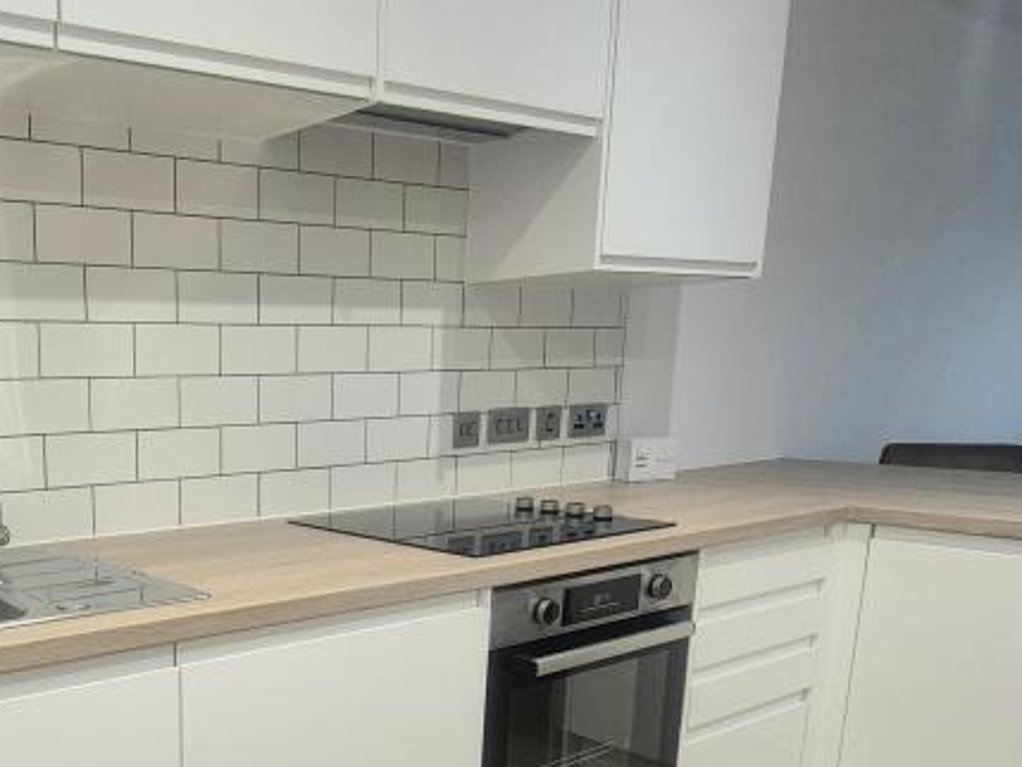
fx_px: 915
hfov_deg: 53.0
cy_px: 600
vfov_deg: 43.6
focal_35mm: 31
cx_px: 155
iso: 125
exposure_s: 1/50
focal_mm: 2.2
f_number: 2.2
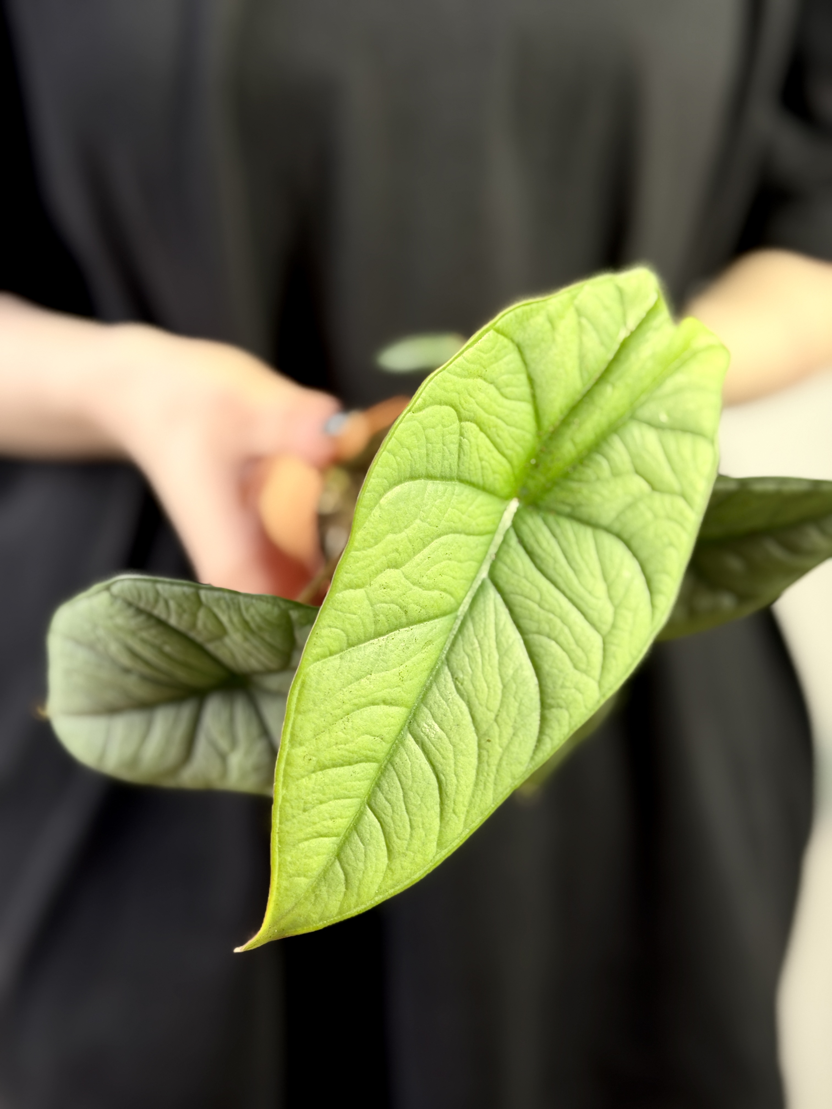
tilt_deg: -19.0
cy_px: 554
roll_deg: -0.5
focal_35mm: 48
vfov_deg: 39.7
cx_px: 416
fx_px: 1538
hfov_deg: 30.3
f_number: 1.78
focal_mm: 6.76
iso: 100
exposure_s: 1/60
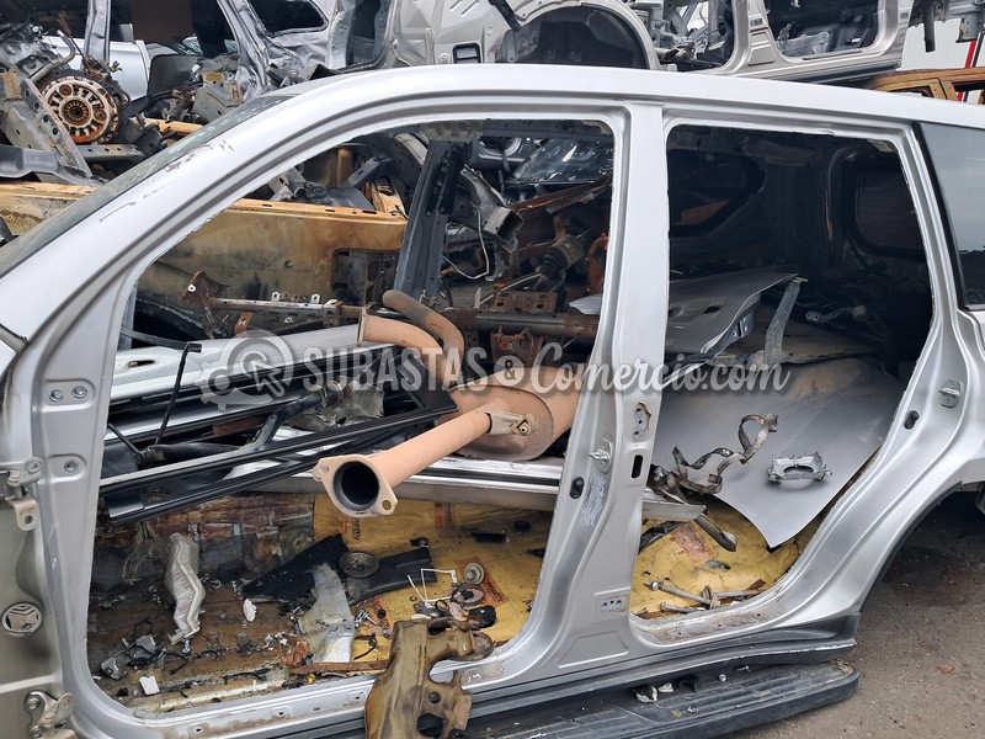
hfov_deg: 65.3
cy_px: 370
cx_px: 492
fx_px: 768
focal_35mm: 27
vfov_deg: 51.4
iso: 50
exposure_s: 1/215
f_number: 1.8
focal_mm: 4
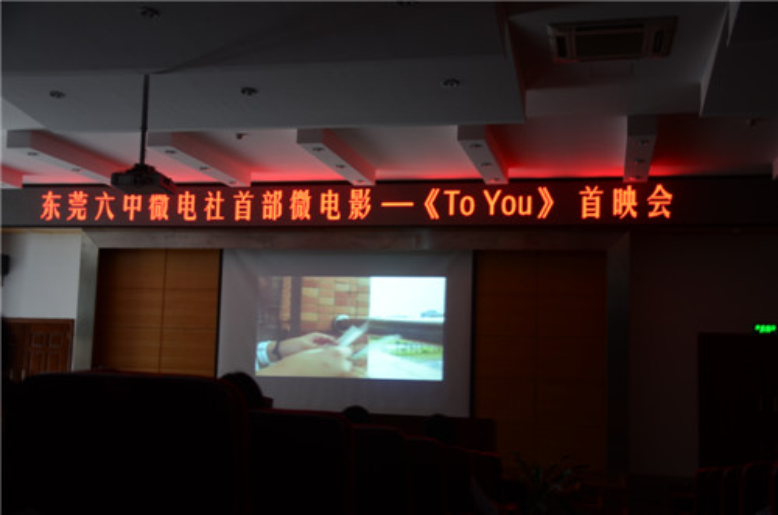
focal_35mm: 45
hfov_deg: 43.7
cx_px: 389
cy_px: 258
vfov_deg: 29.7
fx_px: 970
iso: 250
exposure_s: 1/6
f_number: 4.2
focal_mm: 30
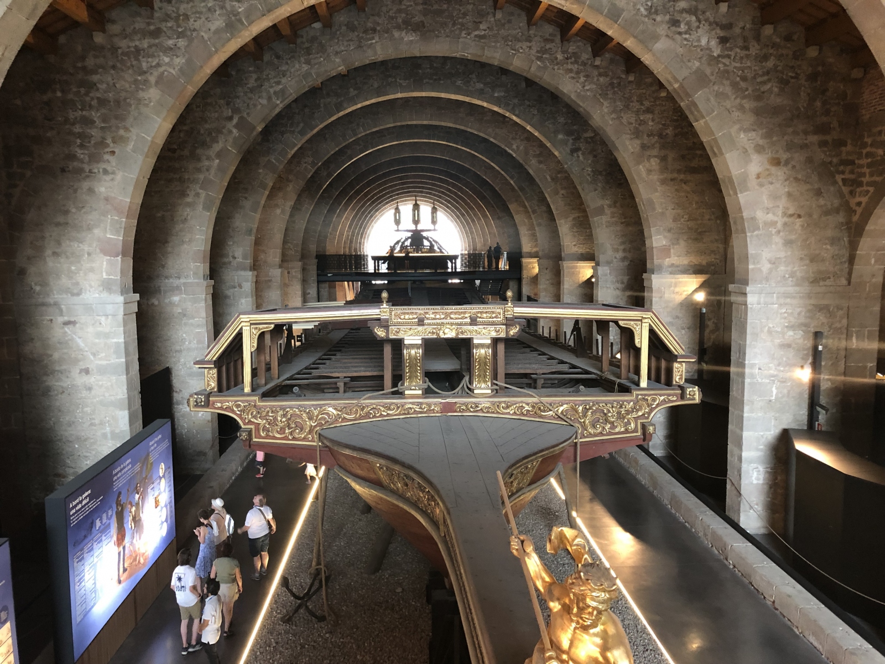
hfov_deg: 63.4
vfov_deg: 49.7
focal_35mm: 28
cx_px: 442
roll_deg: -0.3
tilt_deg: -7.4
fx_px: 716
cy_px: 332
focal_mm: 3.99
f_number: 1.8
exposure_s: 1/9
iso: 100
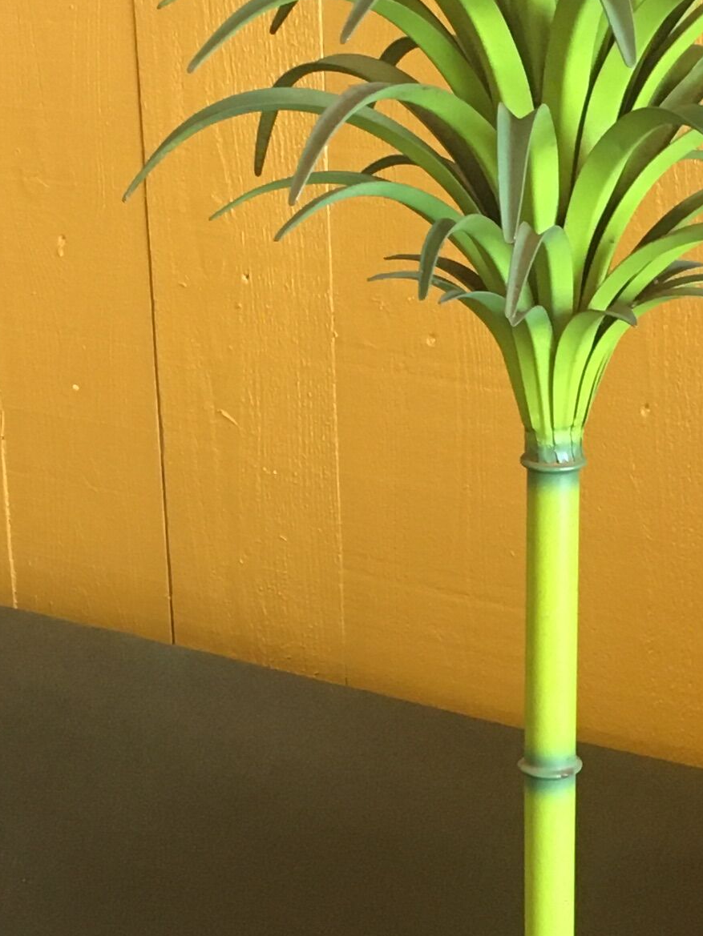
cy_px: 825
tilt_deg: -22.0
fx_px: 2707
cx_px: 486
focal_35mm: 100
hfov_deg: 14.8
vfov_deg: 19.3
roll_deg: +0.0
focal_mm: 4.15
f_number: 2.2
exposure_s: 1/33
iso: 160
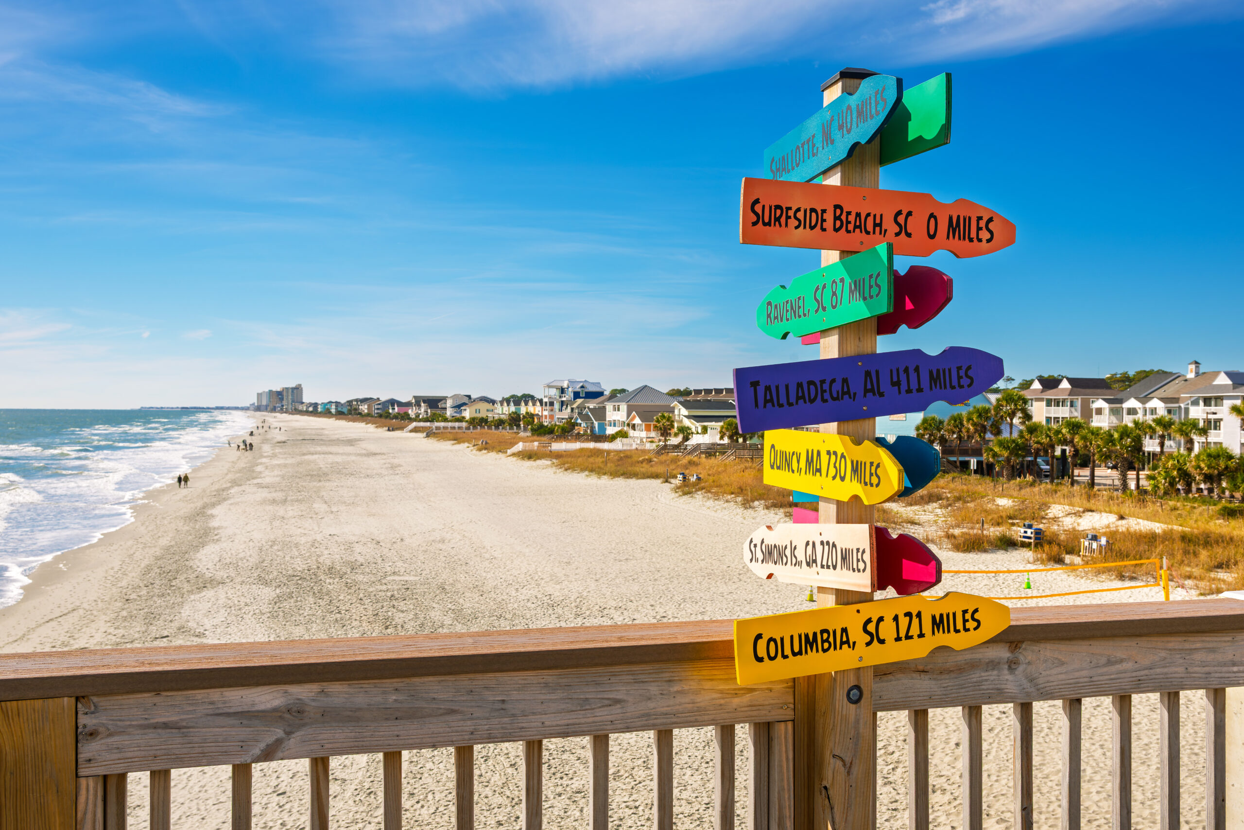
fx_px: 1140
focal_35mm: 33
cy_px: 415
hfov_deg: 57.2
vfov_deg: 40.0
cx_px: 622
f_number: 11
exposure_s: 1/250
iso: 80
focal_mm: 33
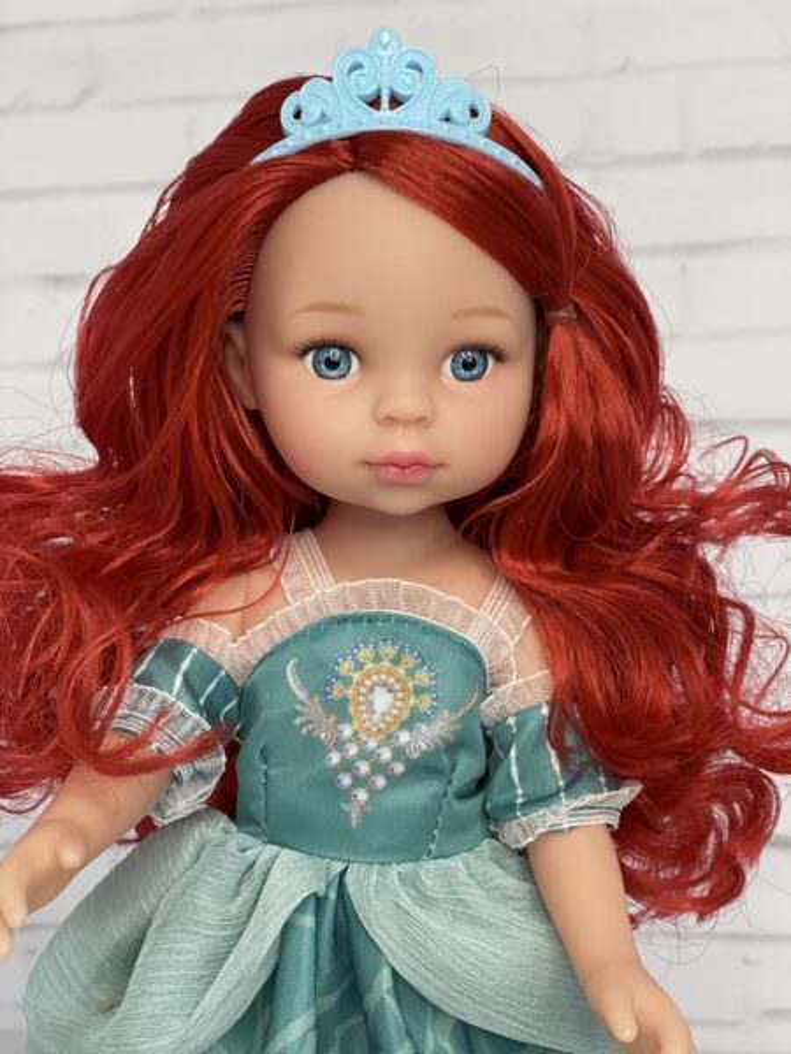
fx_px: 1950
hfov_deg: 22.9
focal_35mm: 64
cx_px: 396
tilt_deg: -5.0
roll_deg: +2.8
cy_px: 527
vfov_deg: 30.3
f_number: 2.2
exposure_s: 1/121
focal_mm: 7.5
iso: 160
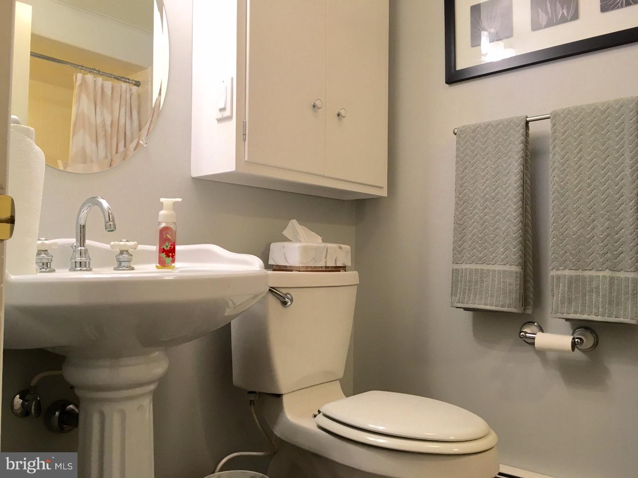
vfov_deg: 48.2
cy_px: 239
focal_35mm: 29
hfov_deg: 61.7
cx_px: 319
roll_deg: -0.2
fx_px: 534
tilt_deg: +0.8
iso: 50
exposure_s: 1/30
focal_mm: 4.15
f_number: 2.2
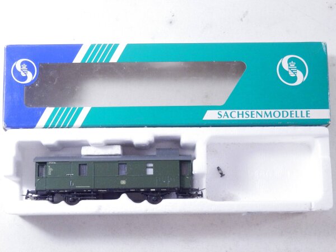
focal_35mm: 66
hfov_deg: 29.4
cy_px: 126
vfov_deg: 22.3
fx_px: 641
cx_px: 168
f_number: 4.4
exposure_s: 1/160
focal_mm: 11.9
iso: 1000
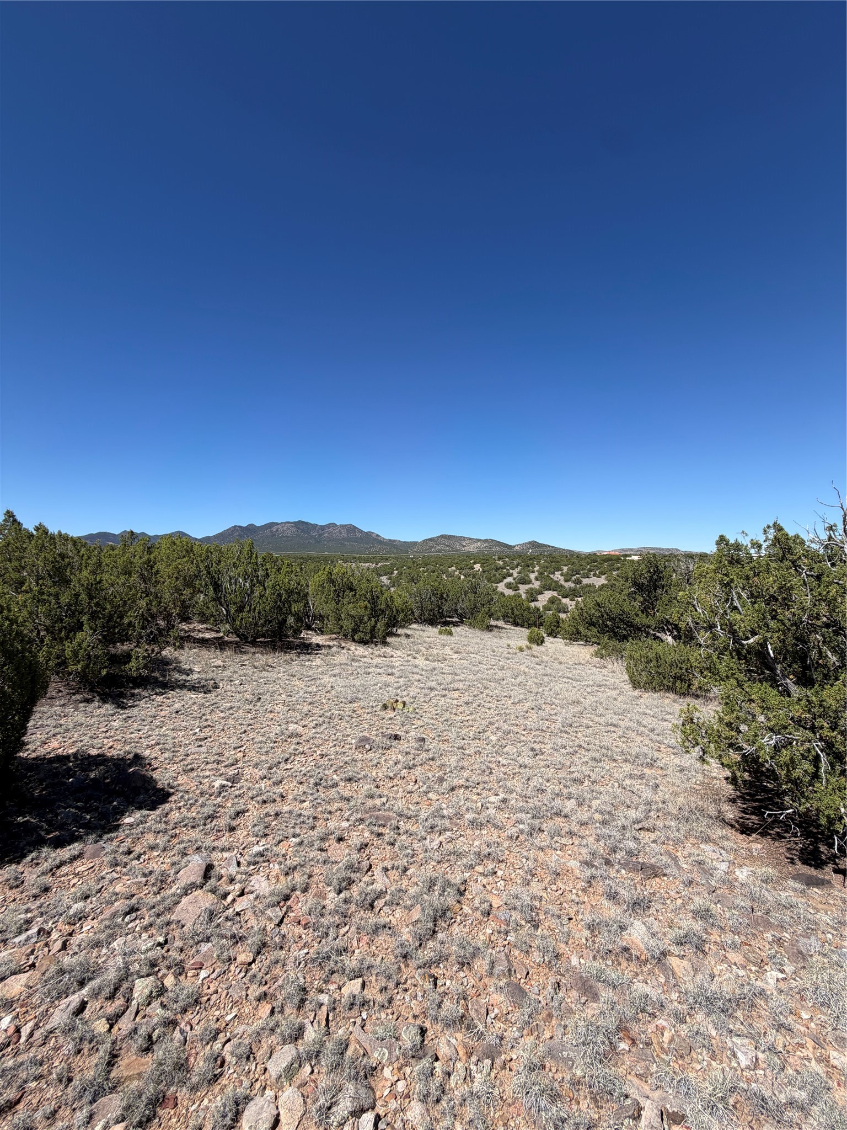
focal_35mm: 14
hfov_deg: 85.7
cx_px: 424
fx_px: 457
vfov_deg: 102.1
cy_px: 565
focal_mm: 2.22
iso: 20
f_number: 2.2
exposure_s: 1/820
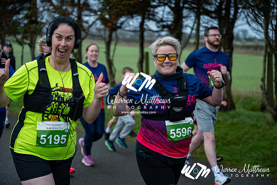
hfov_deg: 28.8
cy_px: 92
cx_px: 138
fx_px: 539
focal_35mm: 70
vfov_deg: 19.5
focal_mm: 70
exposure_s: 1/1250
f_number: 2.8
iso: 360
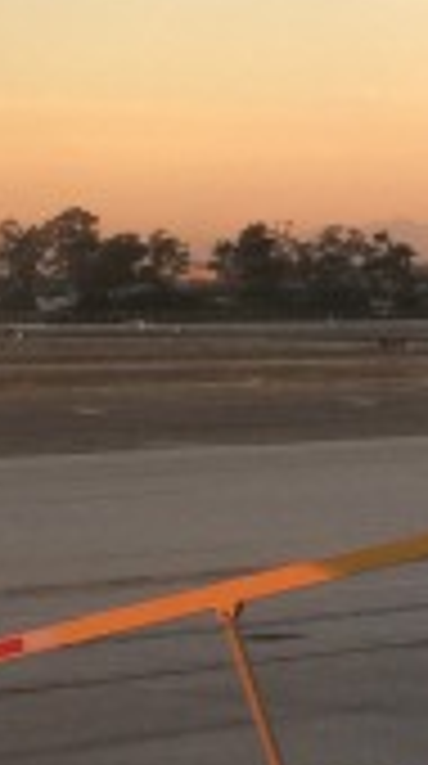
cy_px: 556
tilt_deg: -6.5
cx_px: 901
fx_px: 3224
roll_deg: +1.1
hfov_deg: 7.3
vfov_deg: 13.5
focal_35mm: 159
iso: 64
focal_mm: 4.15
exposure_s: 1/120
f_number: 2.2
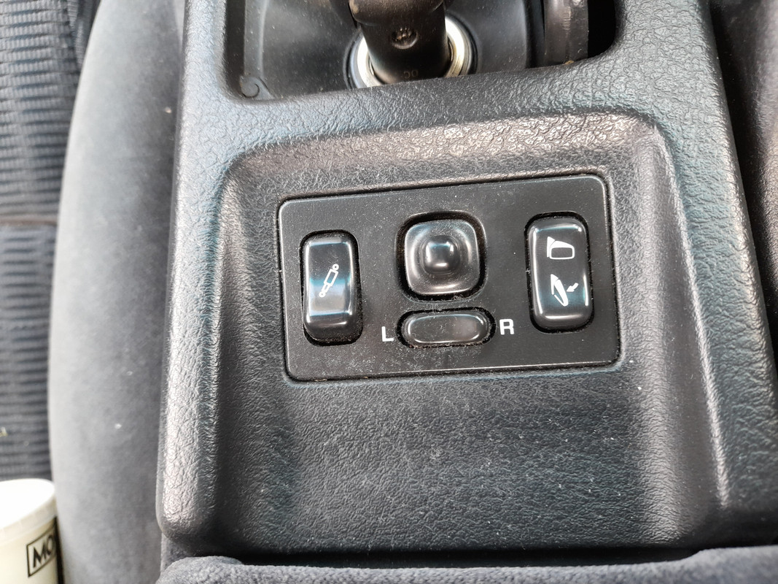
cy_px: 292
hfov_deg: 69.4
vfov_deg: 54.9
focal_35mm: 25
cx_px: 389
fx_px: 562
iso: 200
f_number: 2
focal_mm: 4.6
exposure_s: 1/50
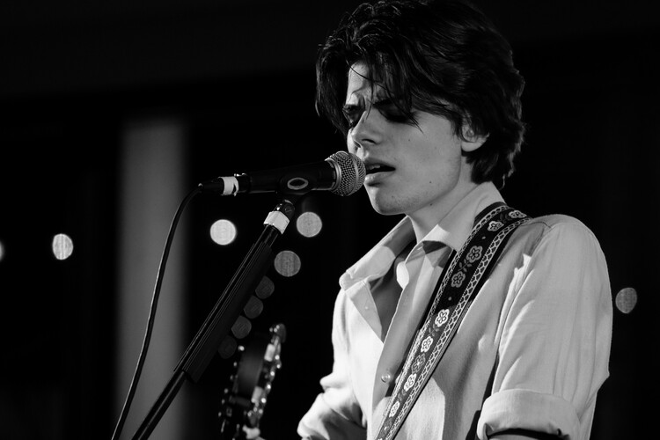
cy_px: 220
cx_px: 330
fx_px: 3666
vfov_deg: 6.9
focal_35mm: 200
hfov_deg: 10.3
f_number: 5.6
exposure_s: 1/60
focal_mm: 200
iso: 500
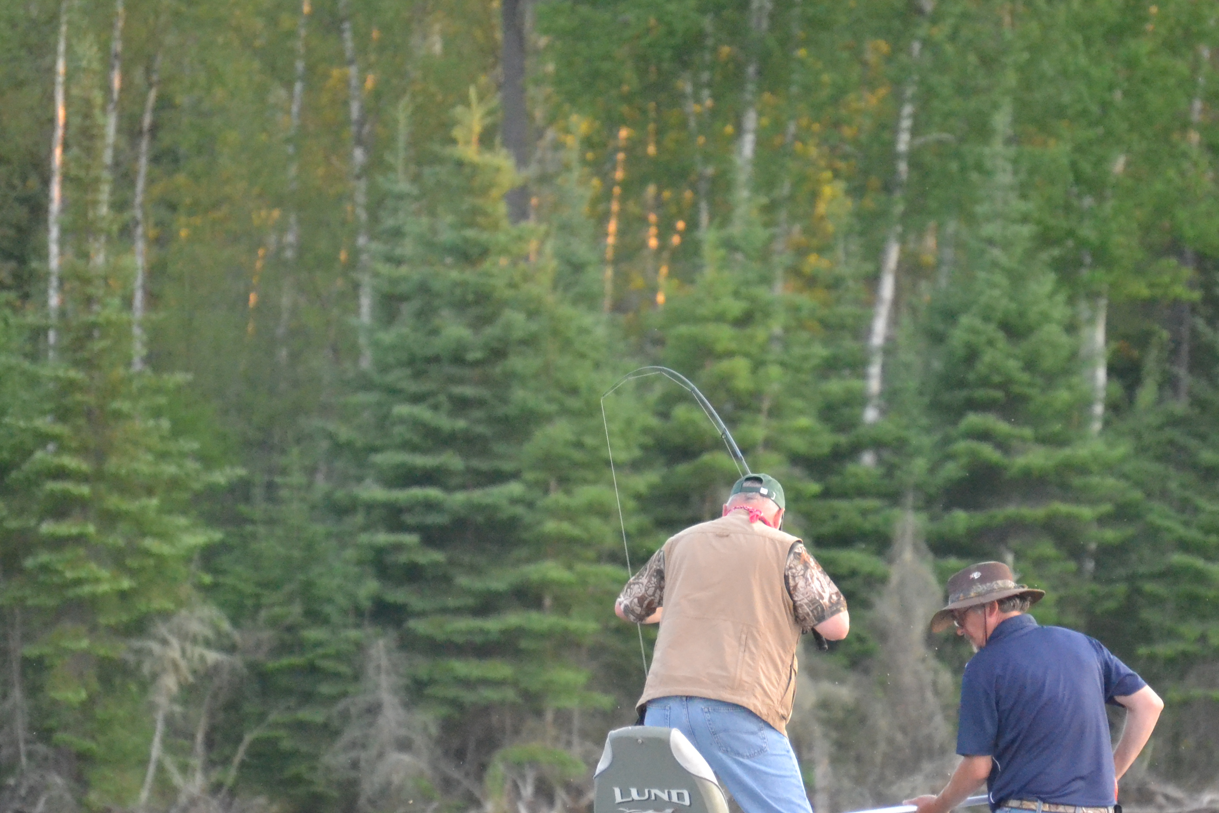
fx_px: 16625
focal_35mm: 491
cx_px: 742
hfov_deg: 4.2
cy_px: 638
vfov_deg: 2.8
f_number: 5.6
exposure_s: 1/400
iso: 3200
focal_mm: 200
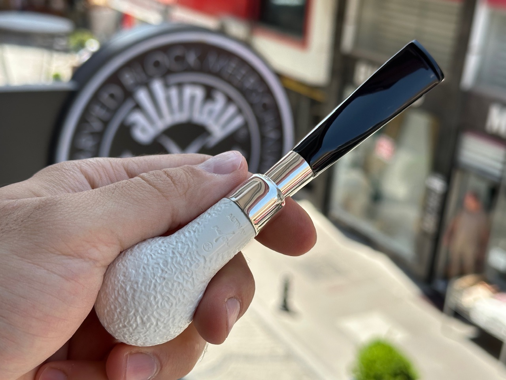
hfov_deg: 39.7
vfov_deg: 30.3
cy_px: 190
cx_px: 253
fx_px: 702
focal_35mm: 48
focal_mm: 6.86
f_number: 1.78
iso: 64
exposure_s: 1/1185
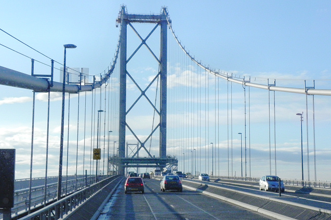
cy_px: 114
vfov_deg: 19.7
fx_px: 634
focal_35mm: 69
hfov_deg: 29.3
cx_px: 165
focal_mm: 11.8
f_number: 5.6
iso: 400
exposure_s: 1/1462
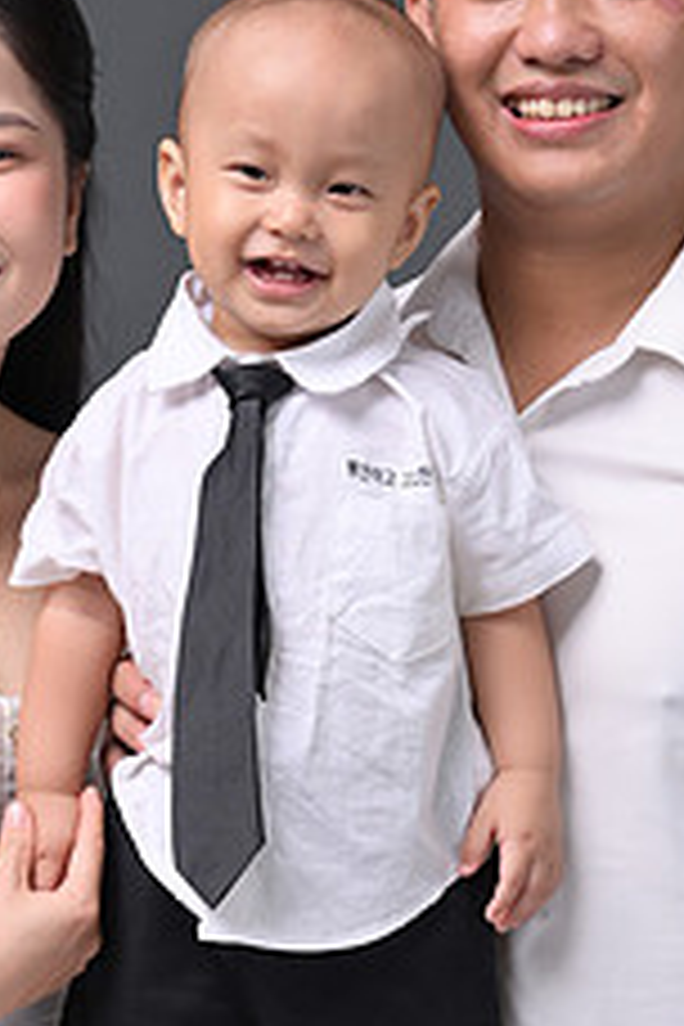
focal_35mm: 140
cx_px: 306
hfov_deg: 9.8
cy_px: 873
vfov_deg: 14.5
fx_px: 3990
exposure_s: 1/125
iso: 160
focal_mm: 55
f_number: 4.5
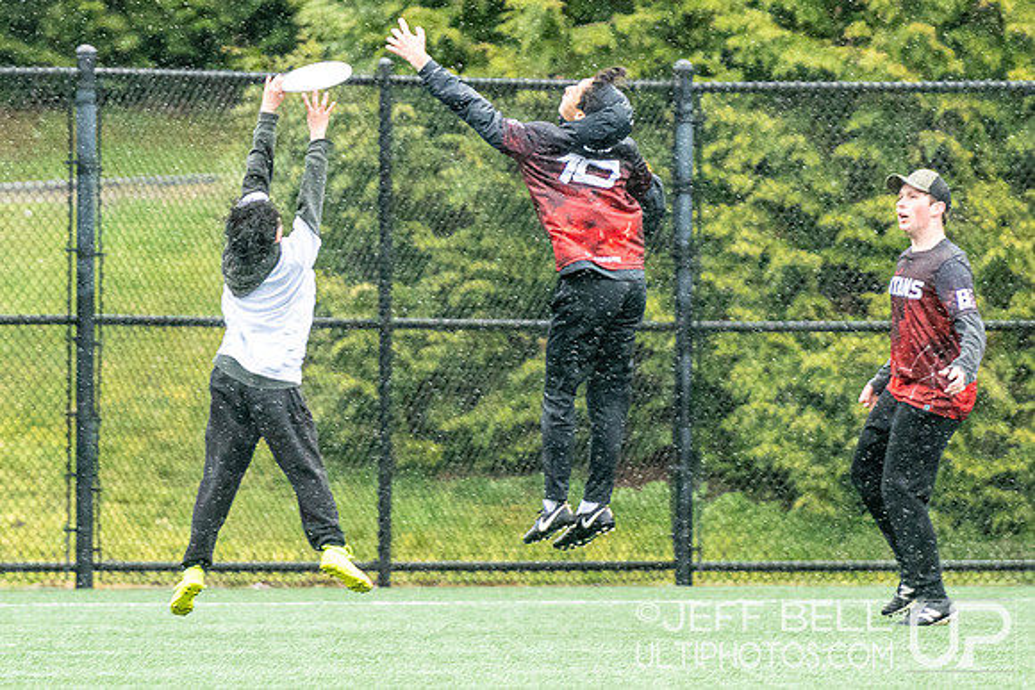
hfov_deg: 3.5
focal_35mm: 586
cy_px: 259
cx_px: 562
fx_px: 16851
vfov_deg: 2.3
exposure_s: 1/1000
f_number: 3.2
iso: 2000
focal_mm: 200
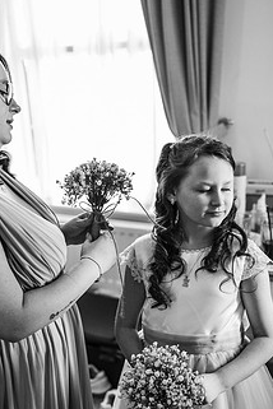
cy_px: 250
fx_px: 557
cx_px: 133
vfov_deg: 40.1
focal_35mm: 49
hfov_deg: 27.5
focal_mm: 35
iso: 1400
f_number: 2
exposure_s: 1/200
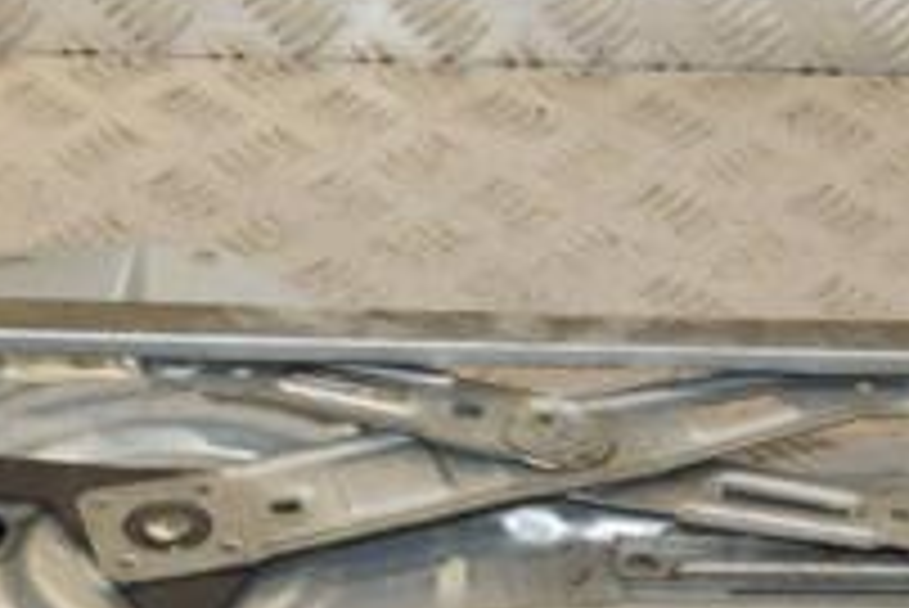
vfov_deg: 12.3
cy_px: 473
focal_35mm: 111
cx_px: 369
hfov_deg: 18.3
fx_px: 2817
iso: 800
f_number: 5.6
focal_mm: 25
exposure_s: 1/200
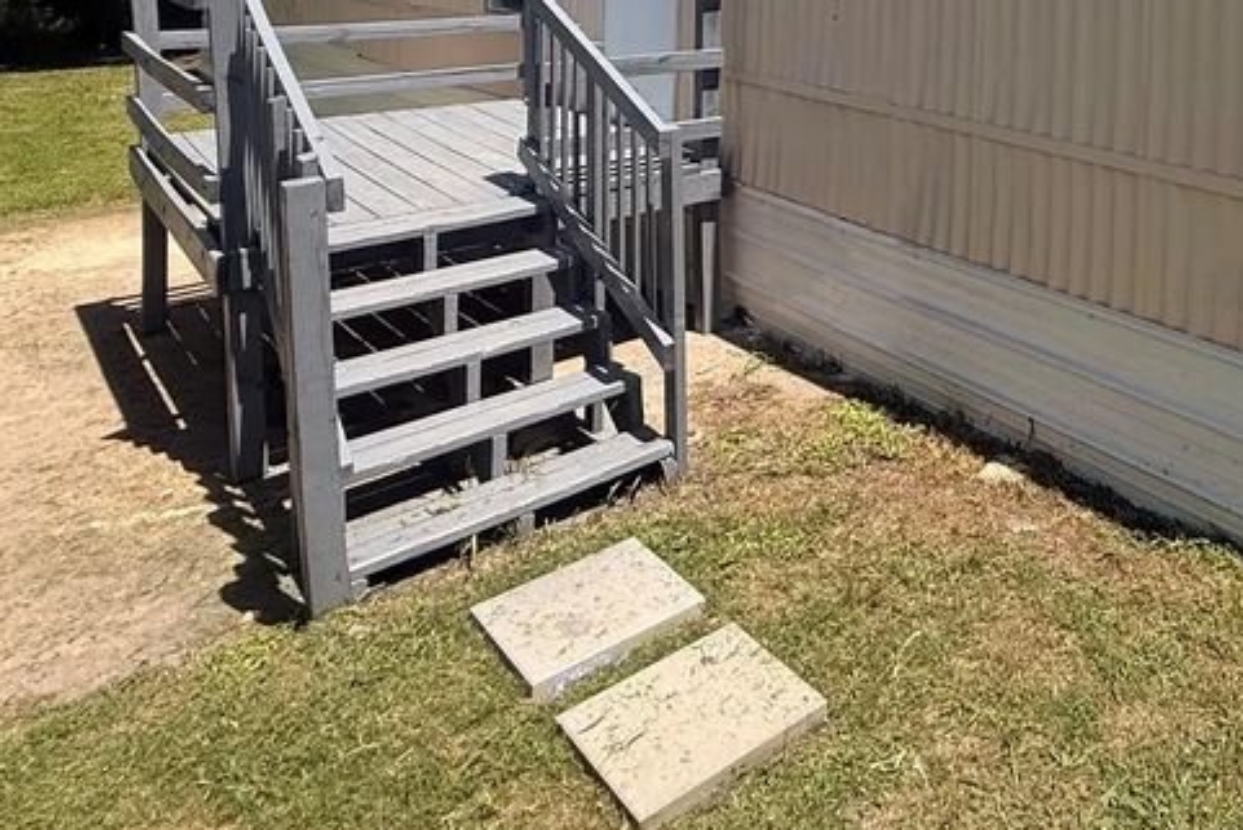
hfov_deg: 52.4
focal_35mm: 31
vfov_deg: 36.0
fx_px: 1071
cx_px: 1134
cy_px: -83
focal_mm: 2.22
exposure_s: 1/1961
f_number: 2.2
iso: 50
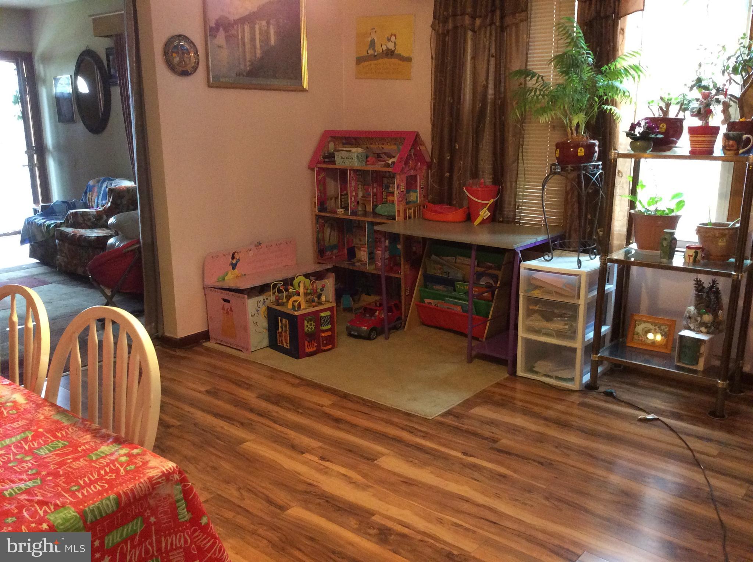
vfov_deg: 44.0
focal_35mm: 32
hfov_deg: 56.9
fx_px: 695
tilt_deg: -13.7
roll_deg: +1.2
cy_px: 281
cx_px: 376
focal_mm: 3.3
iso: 320
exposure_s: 1/20
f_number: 2.4
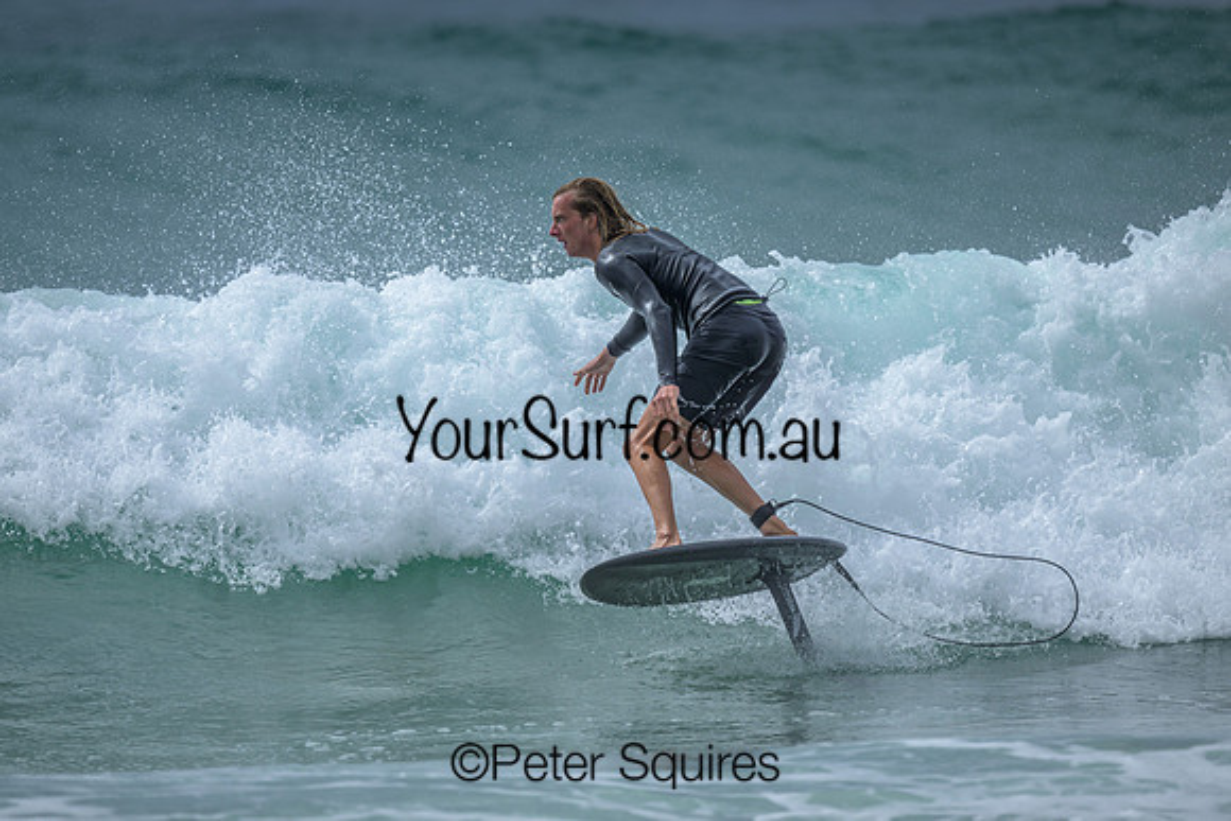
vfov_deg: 1.7
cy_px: 410
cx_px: 616
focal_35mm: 800
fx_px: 27361
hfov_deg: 2.6
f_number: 6.3
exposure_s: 1/2000
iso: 100
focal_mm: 800
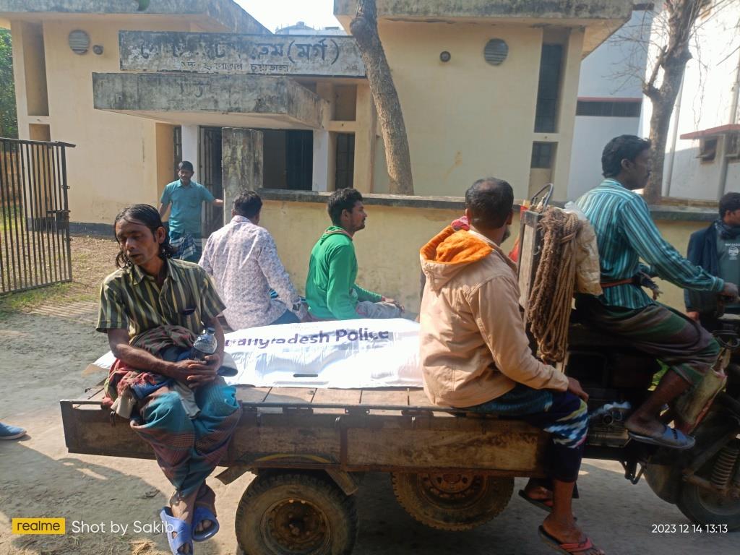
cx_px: 370
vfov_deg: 49.7
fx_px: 599
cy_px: 278
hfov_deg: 63.4
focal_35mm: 28
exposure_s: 1/352
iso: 102
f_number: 1.79
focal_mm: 4.7
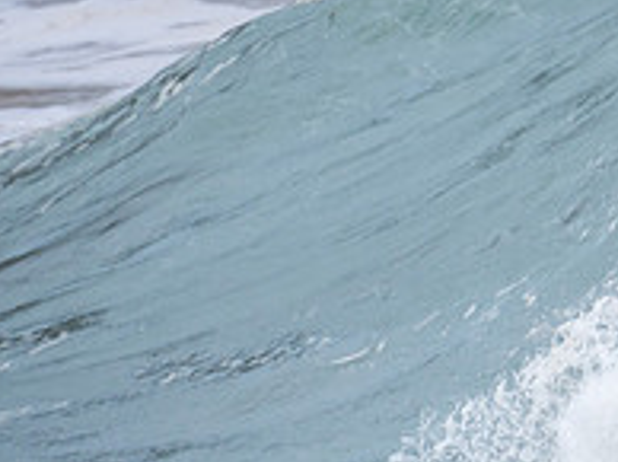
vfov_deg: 0.7
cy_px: 531
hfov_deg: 0.9
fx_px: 38533
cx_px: 812
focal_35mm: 2161
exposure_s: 1/1000
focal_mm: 500
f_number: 5.6
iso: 200
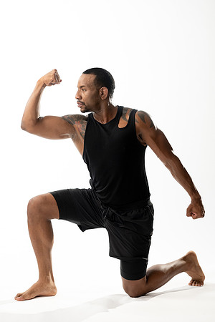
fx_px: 761
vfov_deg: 23.9
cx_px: 108
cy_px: 161
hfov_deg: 16.1
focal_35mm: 85
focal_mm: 85
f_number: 3.2
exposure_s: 1/80
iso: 800
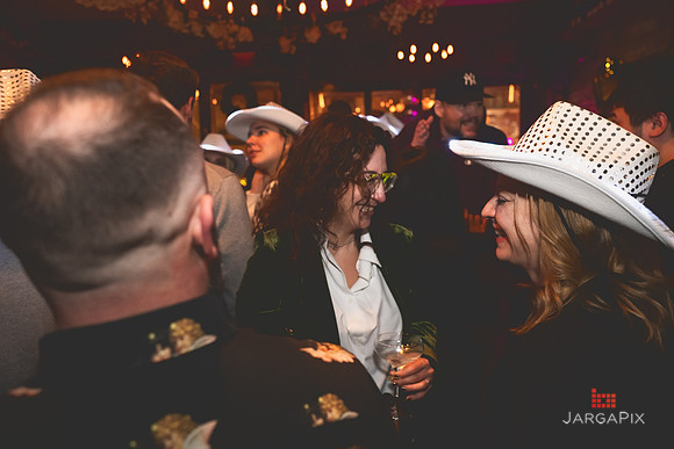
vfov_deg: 51.8
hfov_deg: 72.1
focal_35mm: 25
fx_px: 463
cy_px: 224
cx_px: 337
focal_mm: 24
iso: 3200
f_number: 3.2
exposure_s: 1/100
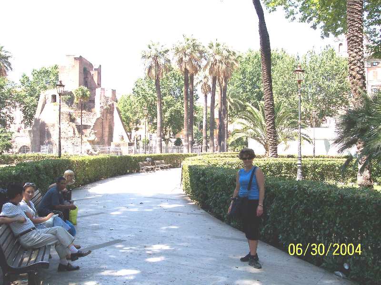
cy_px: 142
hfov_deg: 49.0
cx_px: 190
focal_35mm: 38
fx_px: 418
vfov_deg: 37.7
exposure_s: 1/250
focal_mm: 8
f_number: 4.8
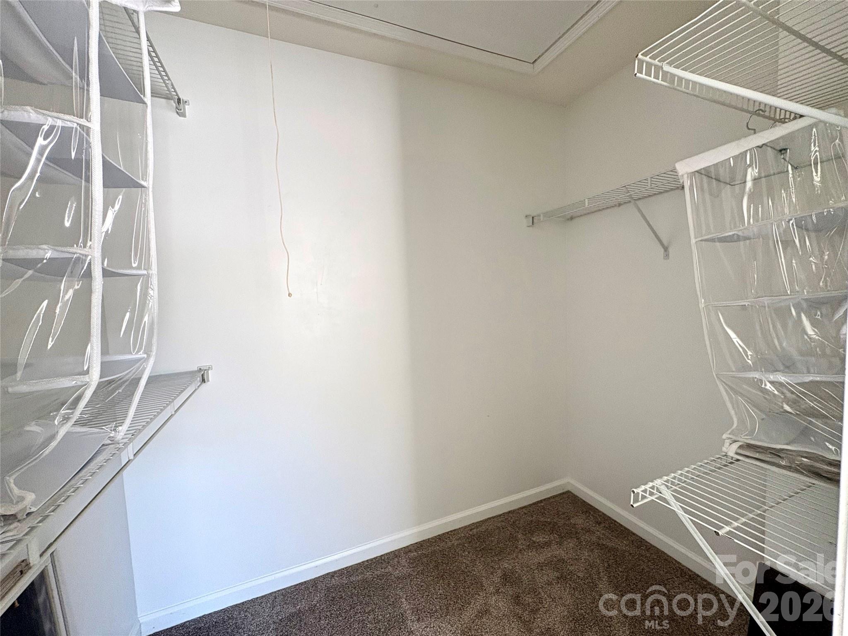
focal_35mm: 14
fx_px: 343
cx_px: 424
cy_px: 318
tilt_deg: -3.3
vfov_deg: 85.7
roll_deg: +2.4
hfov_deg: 102.1
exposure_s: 1/99
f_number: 2.2
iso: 160
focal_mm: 2.22
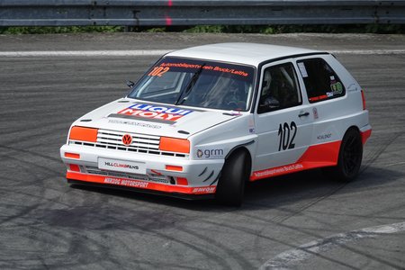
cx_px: 202
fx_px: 3600
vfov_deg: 4.3
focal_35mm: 320
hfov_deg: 6.4
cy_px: 135
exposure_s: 1/800
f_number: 4
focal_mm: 117.29
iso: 160
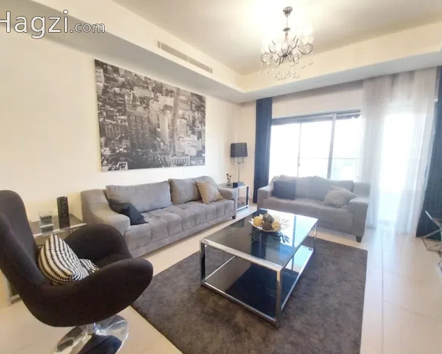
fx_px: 183
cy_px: 179
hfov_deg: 100.7
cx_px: 224
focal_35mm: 14
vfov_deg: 88.0
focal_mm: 1.3
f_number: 2.2
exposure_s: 1/25
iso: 250
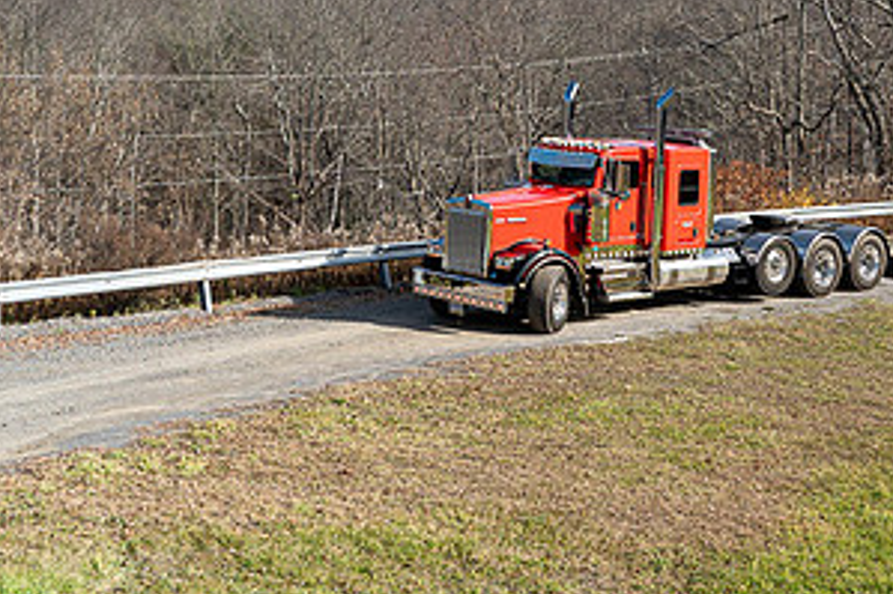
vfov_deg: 19.6
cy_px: 67
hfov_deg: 29.3
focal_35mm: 68
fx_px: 1686
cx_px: 642
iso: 100
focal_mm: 35
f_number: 2.8
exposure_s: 1/80
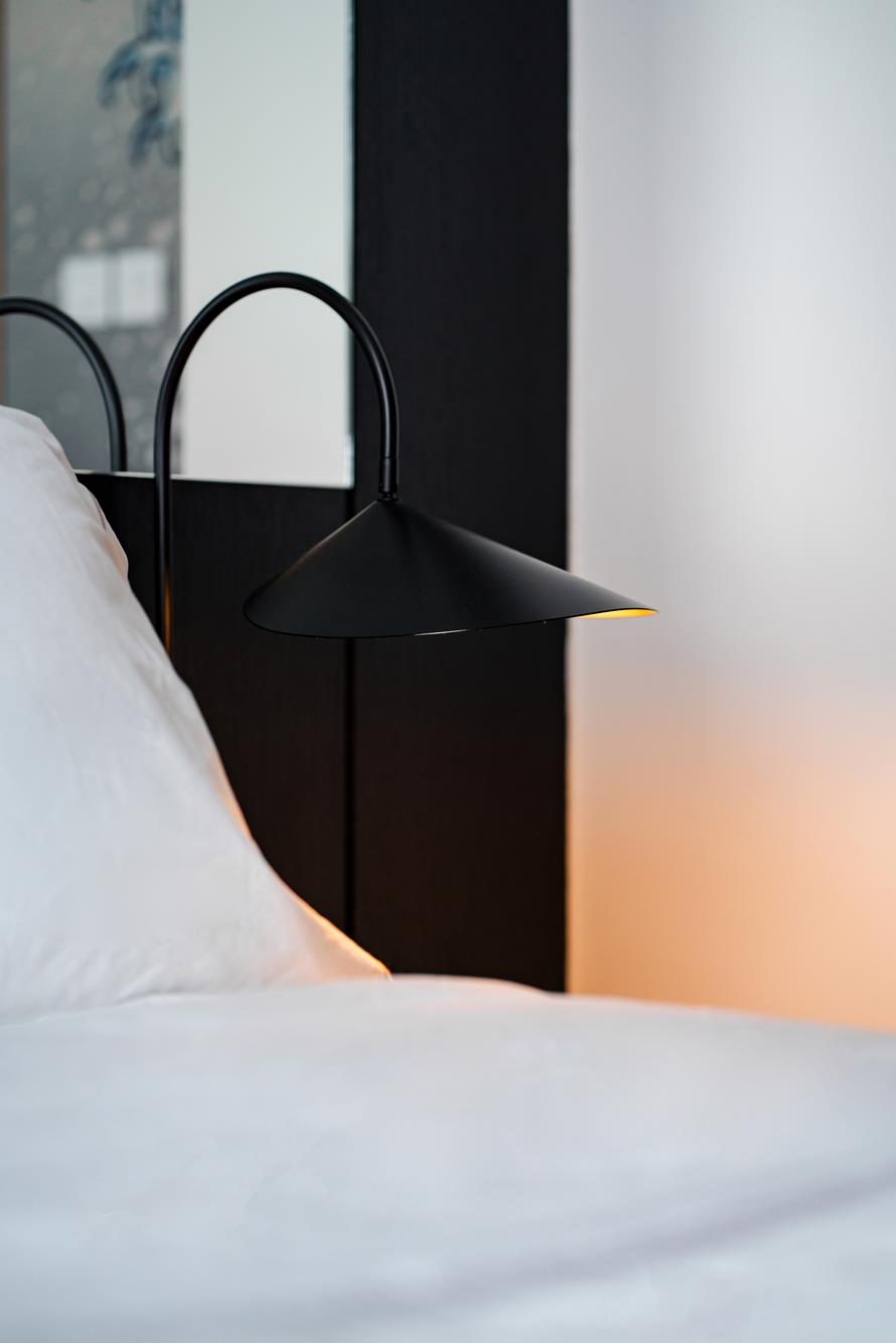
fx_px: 3171
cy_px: 672
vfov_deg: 23.9
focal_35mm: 85
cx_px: 448
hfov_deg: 16.1
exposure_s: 1/250
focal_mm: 85
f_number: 3.2
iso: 640
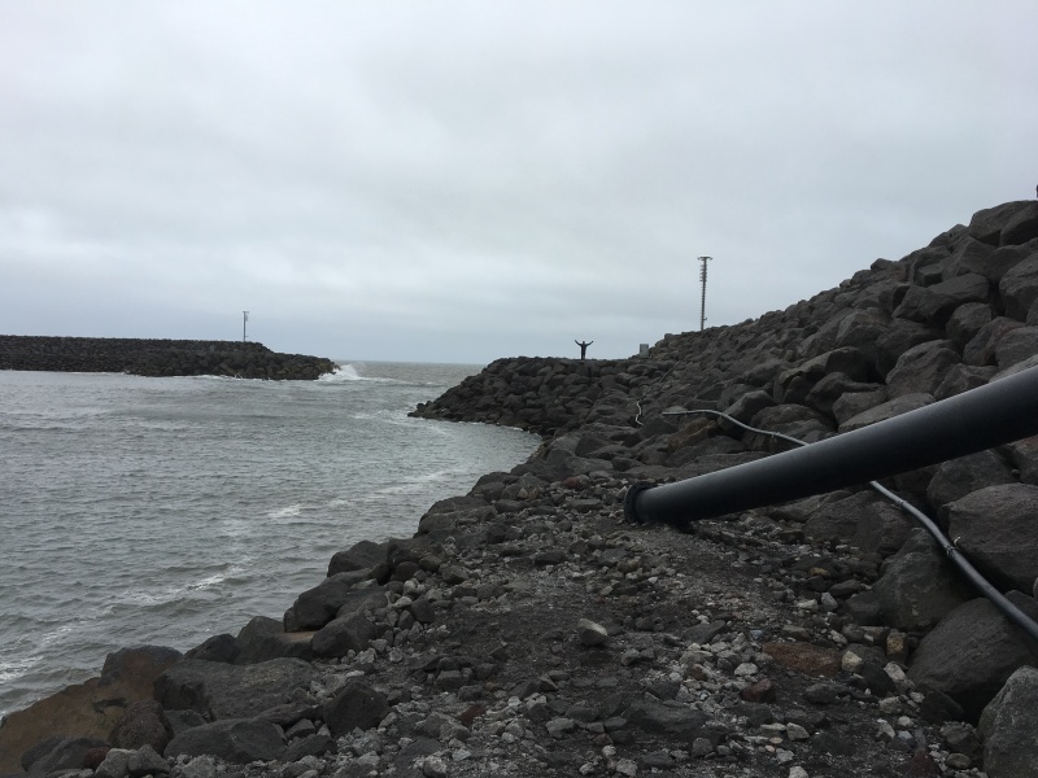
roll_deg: -2.7
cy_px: 389
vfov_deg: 48.2
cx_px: 519
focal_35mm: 29
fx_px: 870
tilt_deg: -1.8
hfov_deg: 61.7
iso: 25
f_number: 2.2
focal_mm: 4.15
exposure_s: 1/884
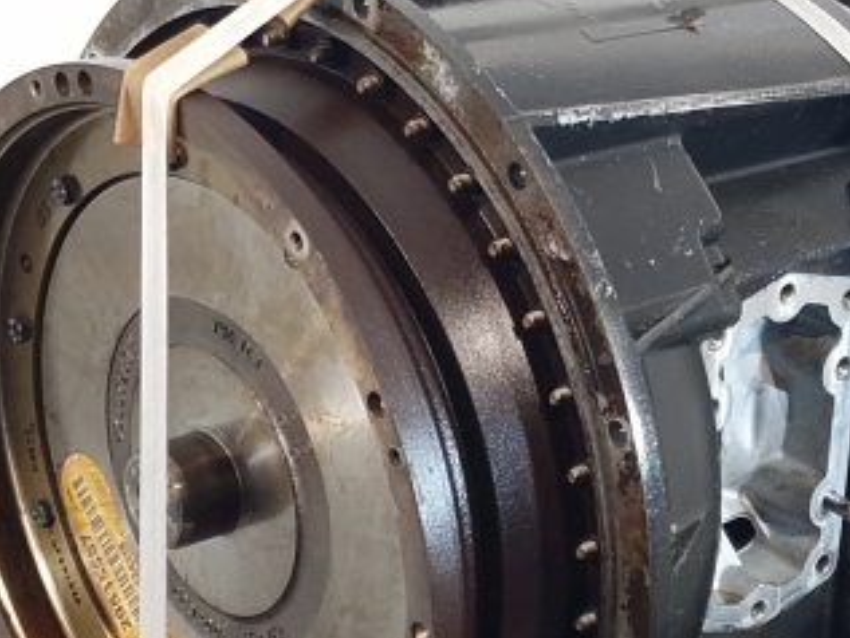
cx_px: 812
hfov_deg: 31.2
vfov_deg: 25.1
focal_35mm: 58
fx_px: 1425
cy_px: 434
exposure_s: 1/50
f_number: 1.8
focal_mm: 6.4
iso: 125
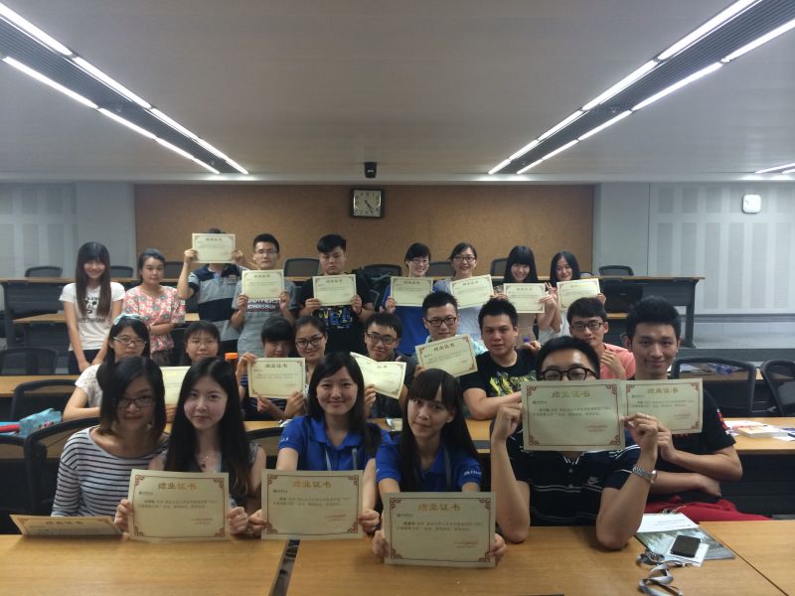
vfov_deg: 46.8
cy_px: 298
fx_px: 689
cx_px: 398
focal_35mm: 30
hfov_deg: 60.0
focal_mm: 4.12
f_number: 2.2
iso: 125
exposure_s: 1/30
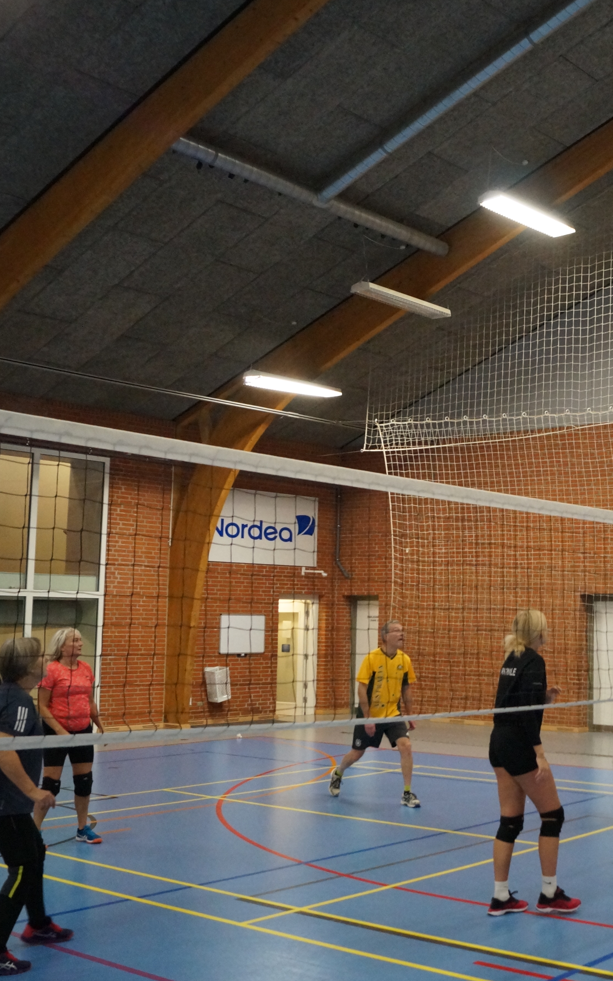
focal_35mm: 42
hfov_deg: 29.1
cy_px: 486
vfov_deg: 47.2
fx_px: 1123
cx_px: 572
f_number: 3.5
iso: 2500
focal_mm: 18
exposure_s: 1/160
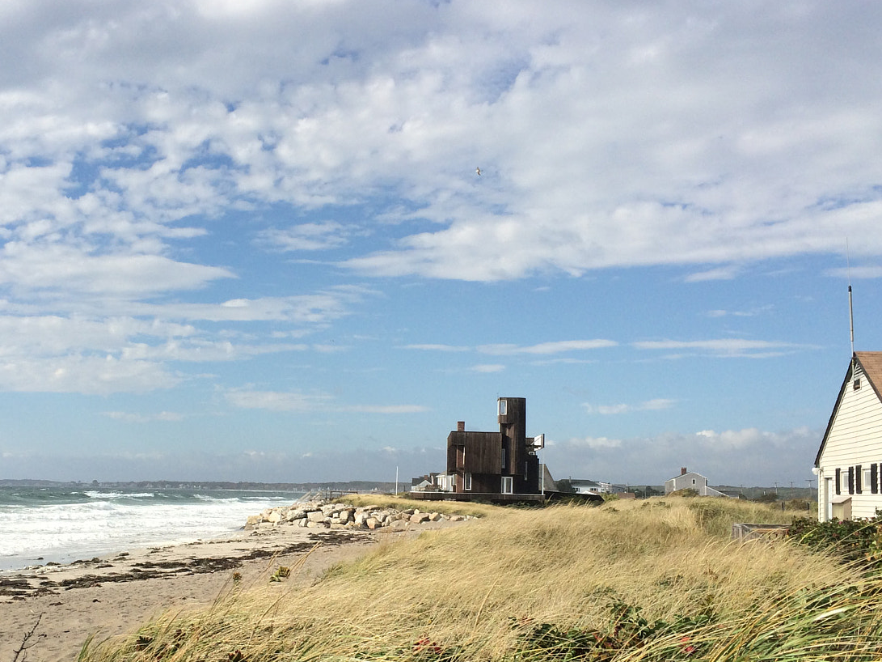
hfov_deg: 42.7
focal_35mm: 44
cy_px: 425
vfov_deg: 32.7
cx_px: 343
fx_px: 1121
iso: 40
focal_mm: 4.12
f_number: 2.2
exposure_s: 1/3425
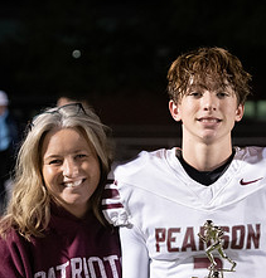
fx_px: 2145
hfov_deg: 7.1
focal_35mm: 241
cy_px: 199
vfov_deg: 7.4
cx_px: 191
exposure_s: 1/320
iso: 4000
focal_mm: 71
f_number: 3.5
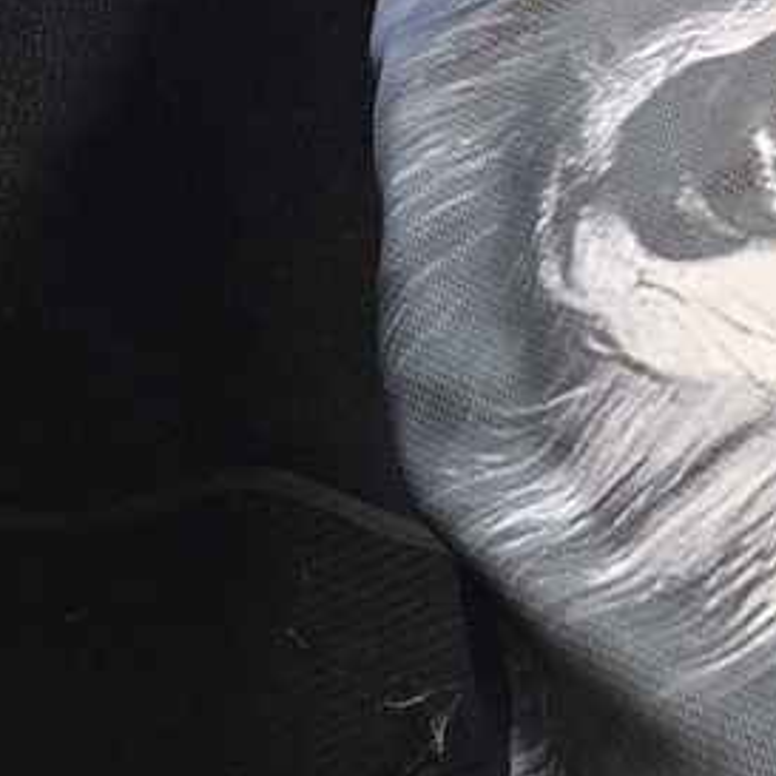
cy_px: -944
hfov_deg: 13.6
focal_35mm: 119
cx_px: 1248
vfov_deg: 12.3
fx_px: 3018
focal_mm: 5.54
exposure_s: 1/100
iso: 125
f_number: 1.8
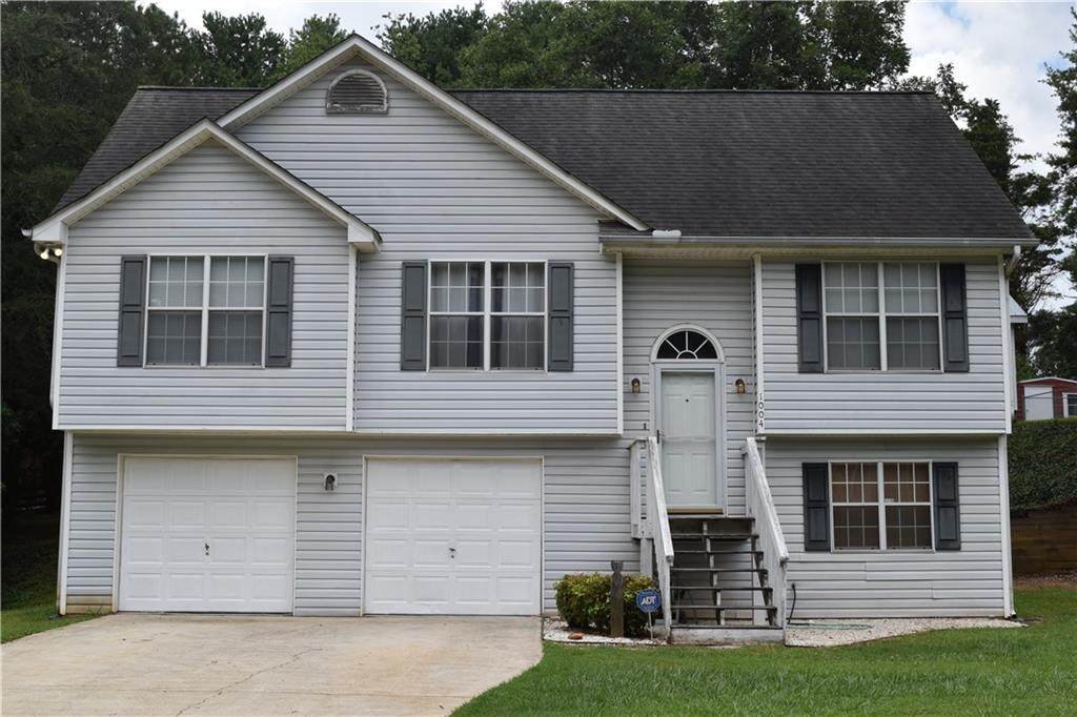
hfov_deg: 45.0
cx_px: 538
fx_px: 1301
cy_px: 358
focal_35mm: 44
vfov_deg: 30.8
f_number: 10
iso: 400
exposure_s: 1/800
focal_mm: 29
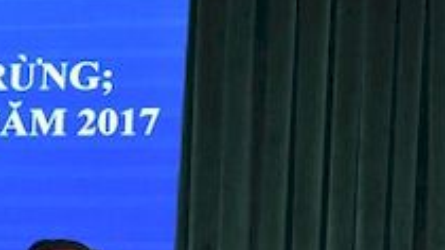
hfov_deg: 8.7
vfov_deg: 4.9
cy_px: 345
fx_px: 2908
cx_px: -89
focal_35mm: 246
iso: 1250
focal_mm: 55
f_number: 5.6
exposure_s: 1/60
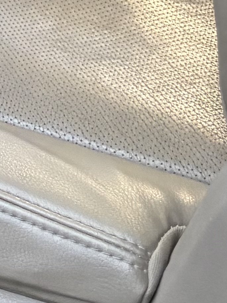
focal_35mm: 163
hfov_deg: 8.3
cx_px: -331
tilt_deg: -10.4
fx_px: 1426
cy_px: -567
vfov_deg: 9.7
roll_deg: +3.8
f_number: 1.6
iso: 500
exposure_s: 1/59
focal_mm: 5.96
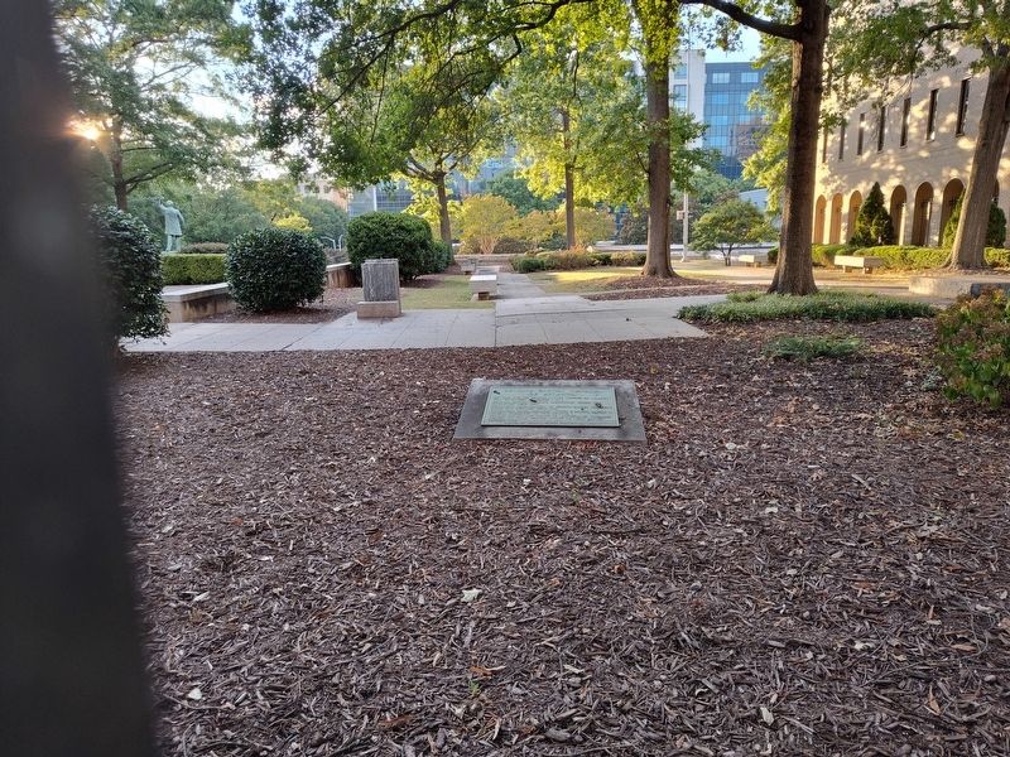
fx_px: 671
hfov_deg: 73.9
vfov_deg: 58.9
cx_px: 505
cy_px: 378
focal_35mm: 23
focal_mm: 5.56
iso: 227
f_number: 1.8
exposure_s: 1/120
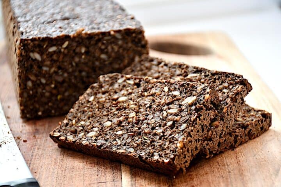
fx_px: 702
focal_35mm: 90
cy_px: 94
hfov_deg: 22.6
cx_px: 140
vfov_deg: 15.2
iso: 320
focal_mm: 60
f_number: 5
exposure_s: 1/60
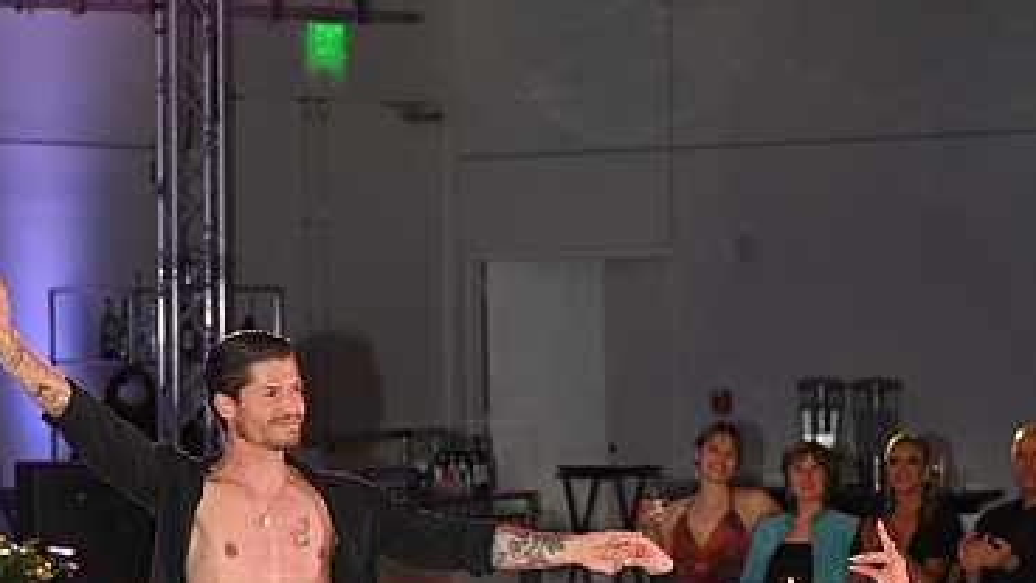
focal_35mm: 162
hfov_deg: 13.3
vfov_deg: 7.4
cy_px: 763
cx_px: 519
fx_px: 4450
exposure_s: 1/200
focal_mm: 98
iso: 2000
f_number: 5.6
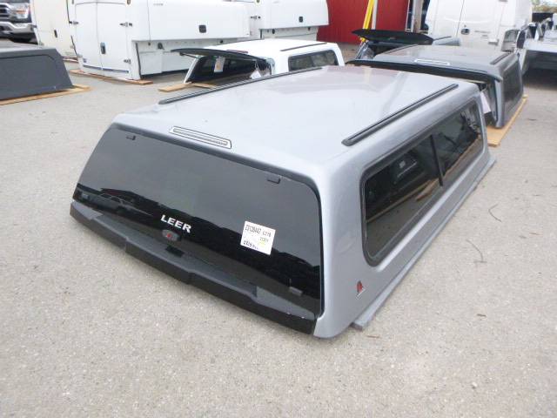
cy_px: 209
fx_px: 402
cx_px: 278
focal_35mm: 25
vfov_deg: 54.9
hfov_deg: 69.4
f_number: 3.9
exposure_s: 1/60
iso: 400
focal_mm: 4.5
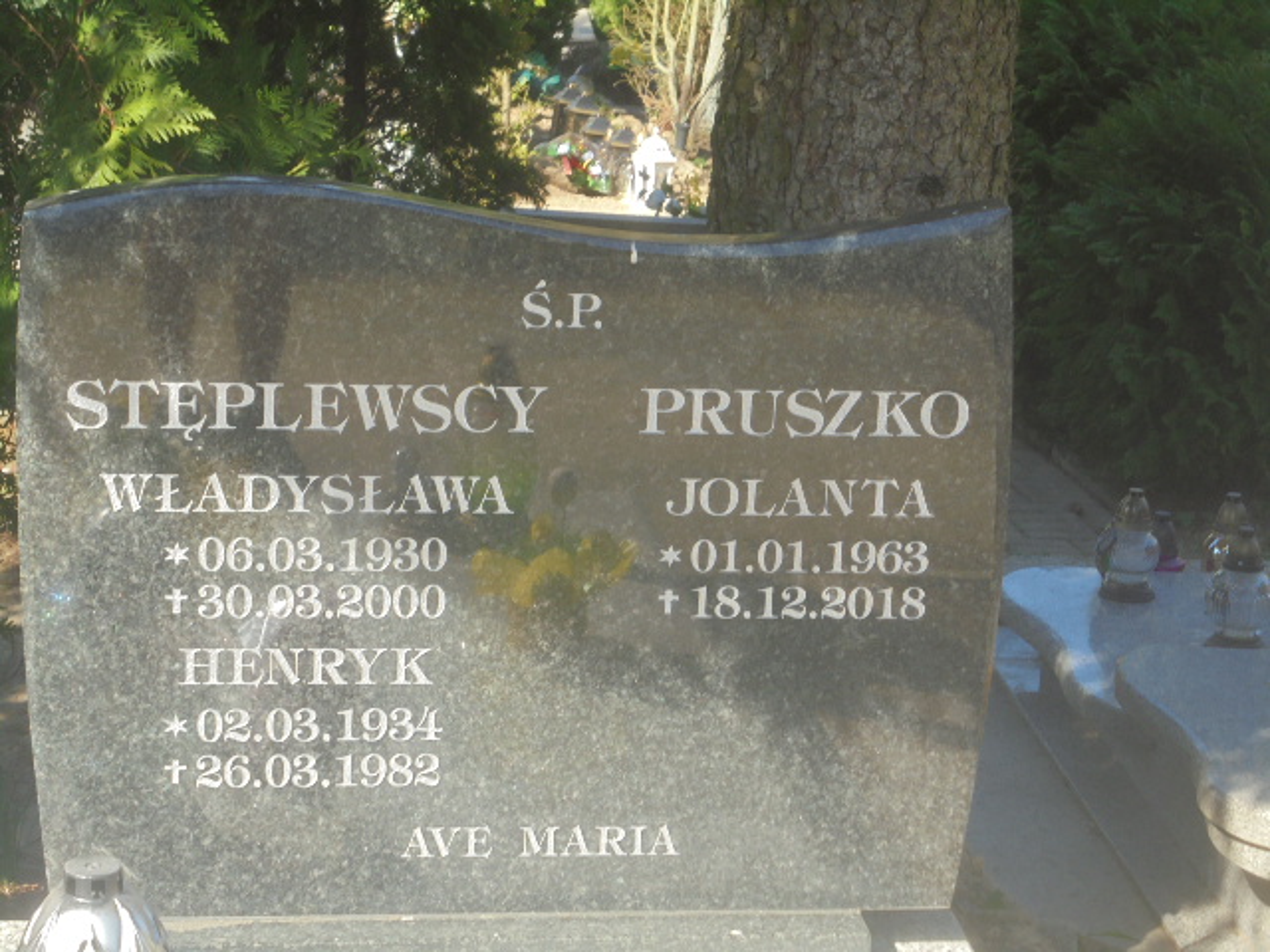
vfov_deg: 17.8
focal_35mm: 83
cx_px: 635
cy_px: 476
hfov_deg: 23.6
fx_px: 3045
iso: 100
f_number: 6.7
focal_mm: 14.9
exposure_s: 1/100
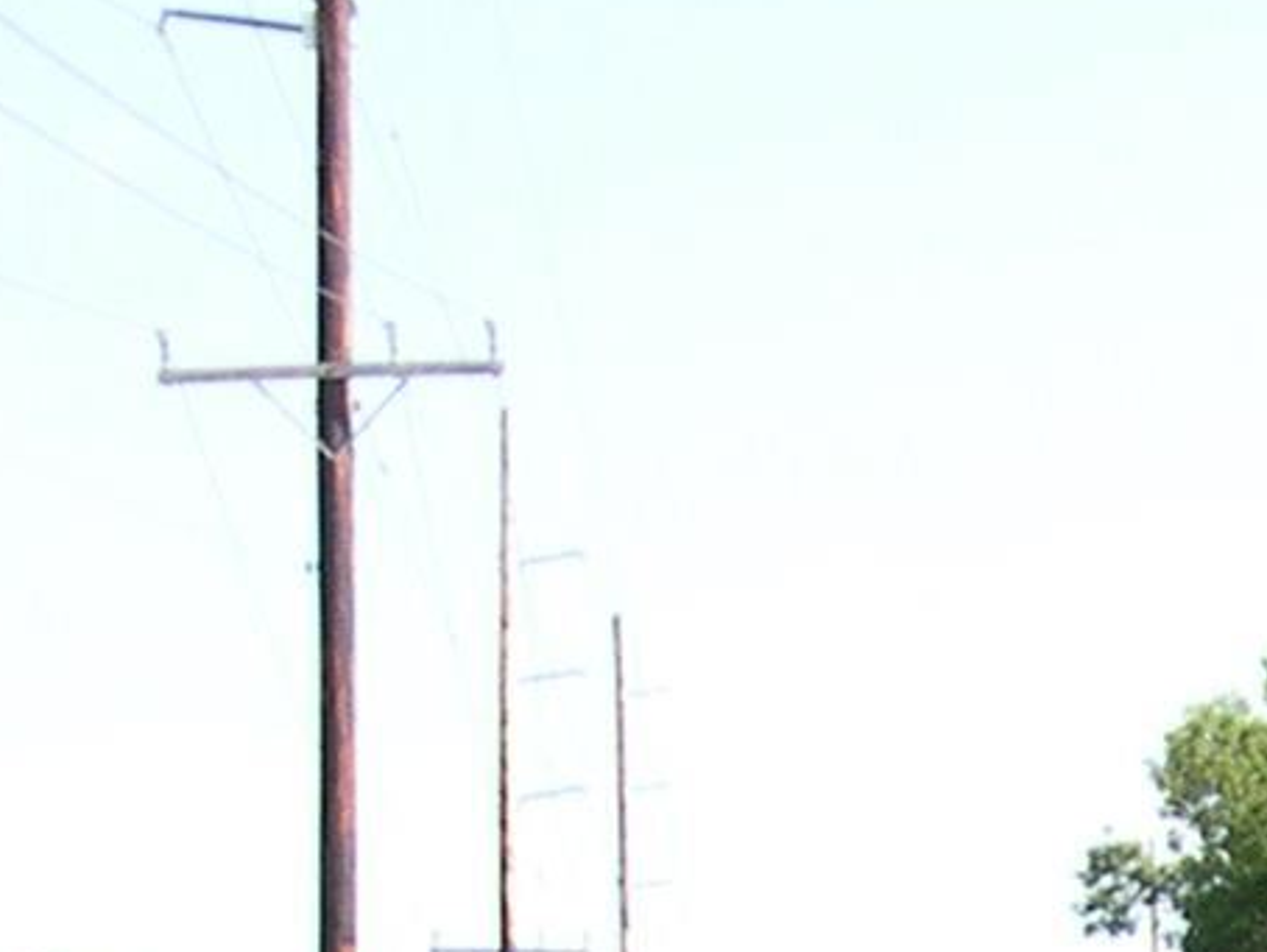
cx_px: 1588
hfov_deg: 10.2
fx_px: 6958
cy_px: 2119
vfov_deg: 7.4
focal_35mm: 190
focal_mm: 8
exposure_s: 1/474
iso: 100
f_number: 2.8
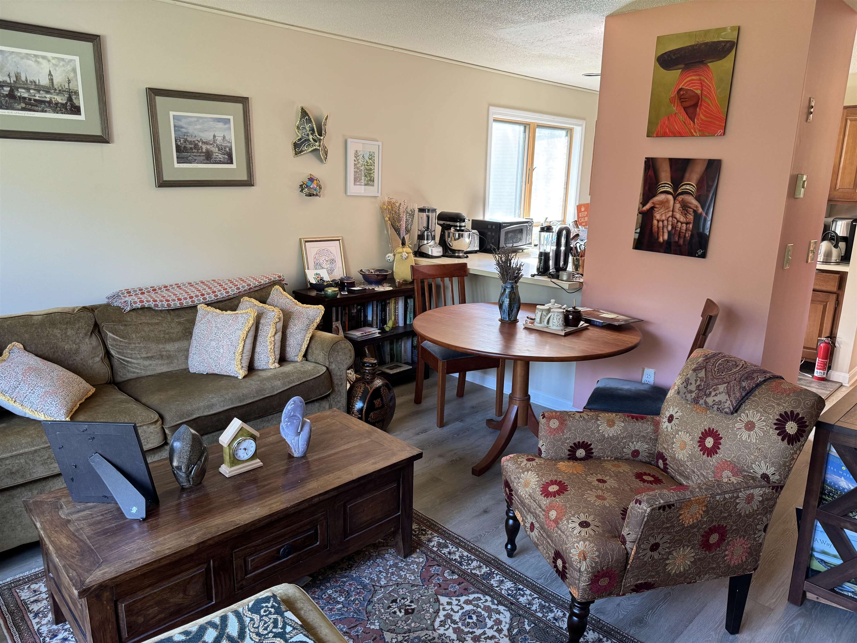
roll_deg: -1.7
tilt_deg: -14.1
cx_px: 428
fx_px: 594
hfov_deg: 71.6
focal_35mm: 24
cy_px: 322
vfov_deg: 56.8
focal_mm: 6.76
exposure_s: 1/65
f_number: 1.78
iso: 200
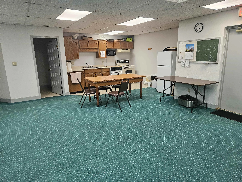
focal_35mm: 23
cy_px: 91
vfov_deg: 58.9
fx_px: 161
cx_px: 121
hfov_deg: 73.9
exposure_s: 1/120
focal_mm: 5.4
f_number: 1.8
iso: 400
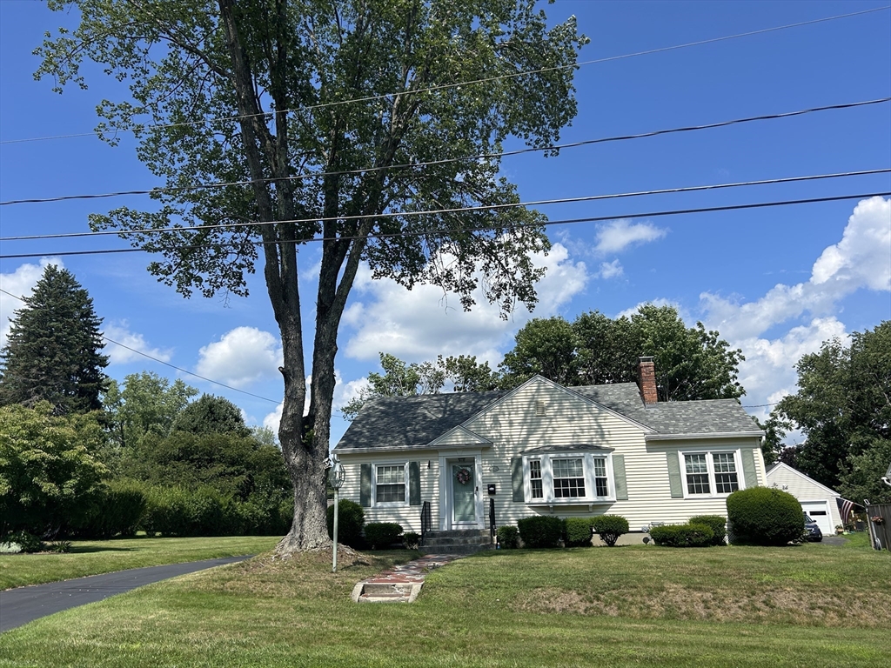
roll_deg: +1.5
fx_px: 669
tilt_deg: +15.9
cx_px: 446
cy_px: 334
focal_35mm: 26
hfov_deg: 67.3
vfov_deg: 53.1
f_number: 1.5
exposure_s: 1/4630
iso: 50
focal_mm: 5.7
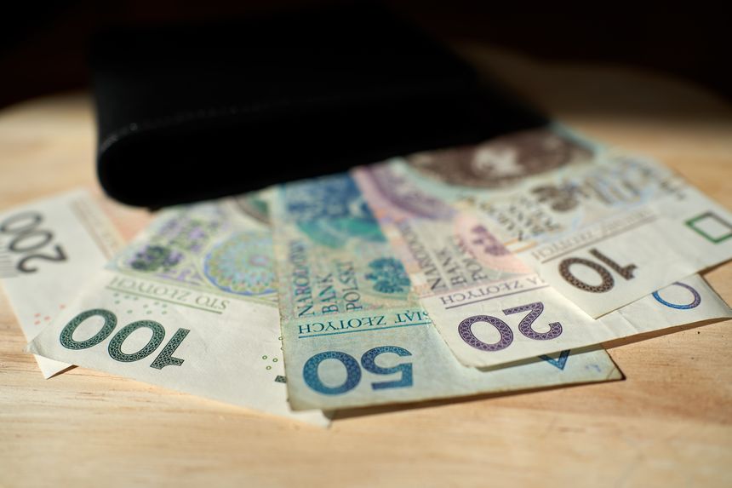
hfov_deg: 54.4
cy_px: 244
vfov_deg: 37.8
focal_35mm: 35
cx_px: 366
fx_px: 711
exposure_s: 1/800
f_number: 4
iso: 100
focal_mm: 35
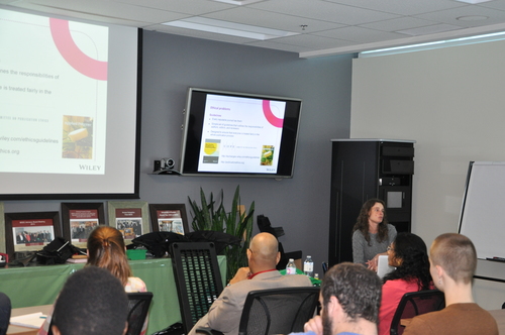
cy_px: 168
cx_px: 252
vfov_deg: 22.6
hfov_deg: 33.4
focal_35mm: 60
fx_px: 841
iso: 800
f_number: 4.5
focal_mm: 40
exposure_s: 1/60
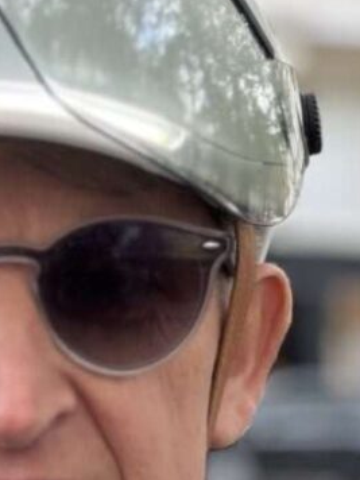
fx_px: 1401
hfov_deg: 14.3
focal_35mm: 101
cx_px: -44
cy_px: 193
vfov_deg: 19.4
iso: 80
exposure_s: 1/60
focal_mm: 2.71
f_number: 1.9
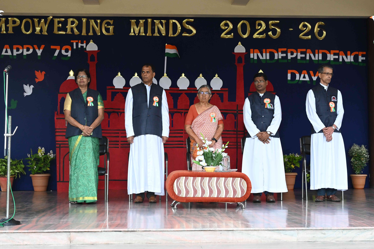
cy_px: 124
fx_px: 696
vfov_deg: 20.3
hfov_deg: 30.1
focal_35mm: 67
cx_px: 187
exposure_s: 1/125
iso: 3200
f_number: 13
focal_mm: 67
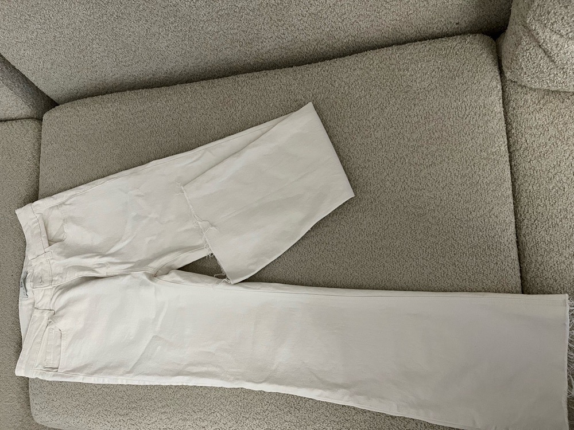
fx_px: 431
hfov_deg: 67.3
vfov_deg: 53.1
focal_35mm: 26
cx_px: 287
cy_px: 215
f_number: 1.6
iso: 400
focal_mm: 5.1
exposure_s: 1/50
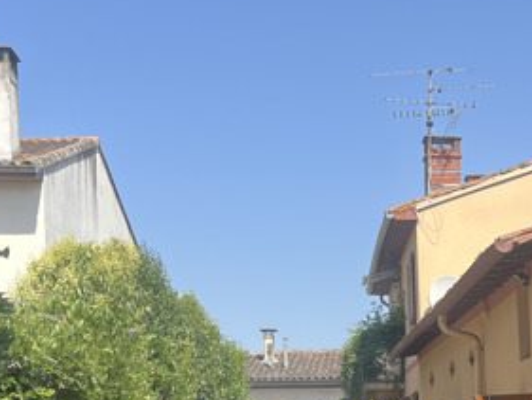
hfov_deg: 25.6
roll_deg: +1.1
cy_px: 449
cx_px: 462
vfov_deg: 19.0
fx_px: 1138
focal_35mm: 74
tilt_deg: -1.0
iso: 50
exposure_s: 1/2309
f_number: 1.6
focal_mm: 5.1
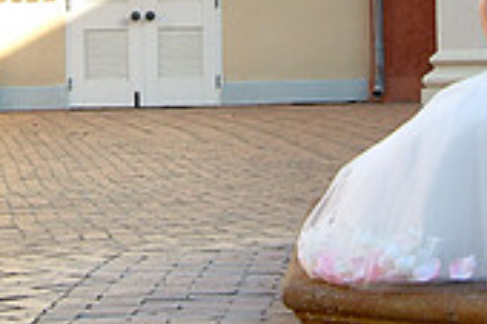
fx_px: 2216
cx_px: 312
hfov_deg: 12.5
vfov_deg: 8.1
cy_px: -222
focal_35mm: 164
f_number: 6.7
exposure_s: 1/60
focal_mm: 32
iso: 160
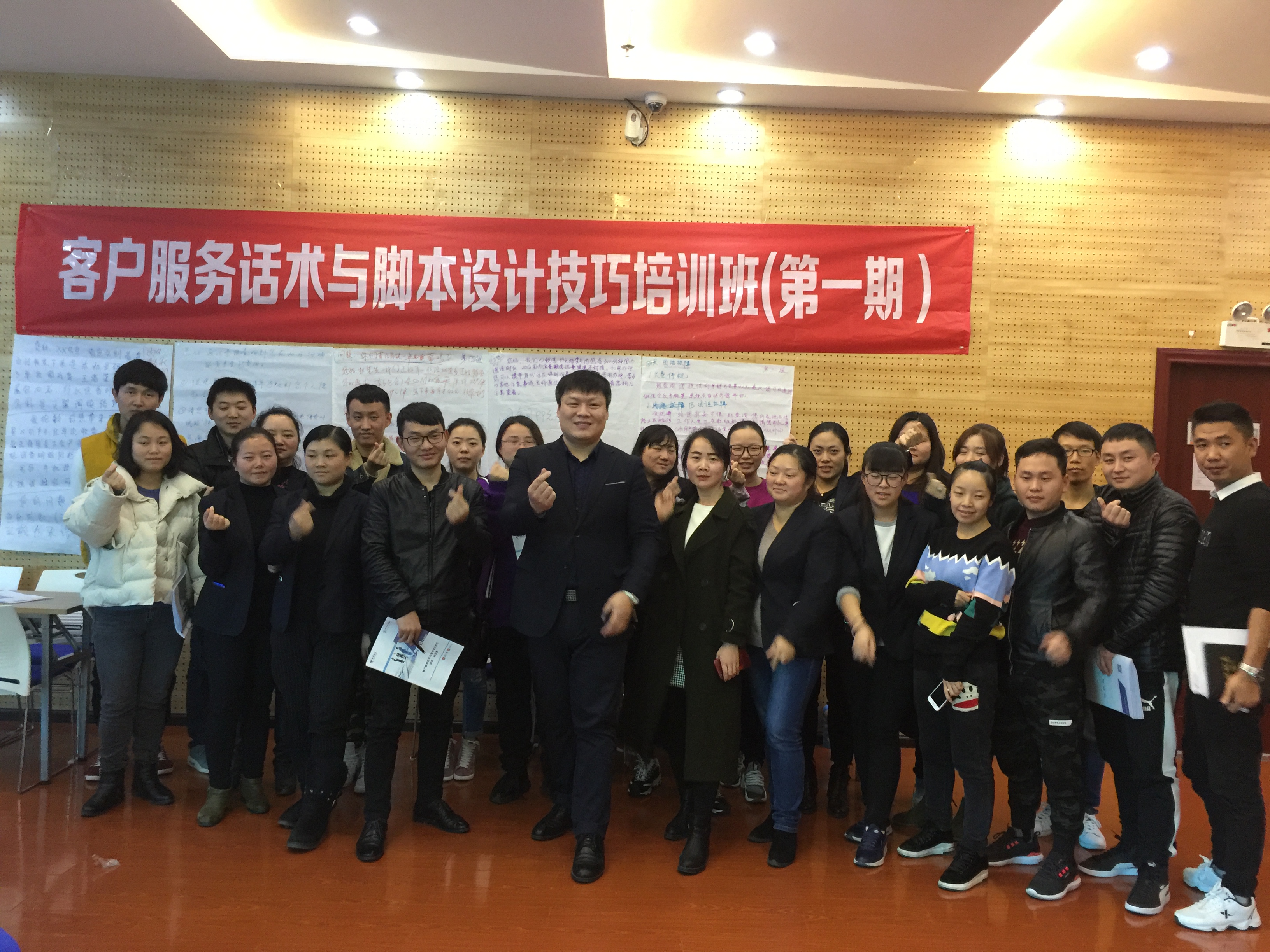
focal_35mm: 29
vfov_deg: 48.2
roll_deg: -2.9
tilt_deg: -1.3
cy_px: 476
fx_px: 1064
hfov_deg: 61.7
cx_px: 635
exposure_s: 1/10
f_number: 2.2
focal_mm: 4.15
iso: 125
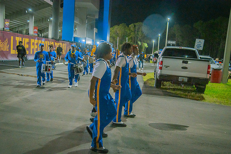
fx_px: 244
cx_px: 116
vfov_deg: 35.0
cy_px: 77
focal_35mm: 38
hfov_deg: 50.7
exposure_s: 1/200
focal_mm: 38
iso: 2000
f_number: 4
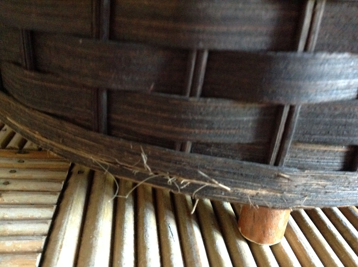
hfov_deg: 52.7
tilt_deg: -24.5
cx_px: 179
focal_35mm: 35
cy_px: 134
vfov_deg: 40.6
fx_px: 361
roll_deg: -7.2
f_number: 2.4
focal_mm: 4.28
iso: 800
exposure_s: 1/15
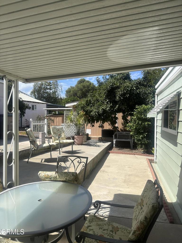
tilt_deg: -3.2
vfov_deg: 71.6
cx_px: 91
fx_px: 168
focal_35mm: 24
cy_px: 122
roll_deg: -2.0
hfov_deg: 56.8
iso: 80
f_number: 1.78
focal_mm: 6.86
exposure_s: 1/4348
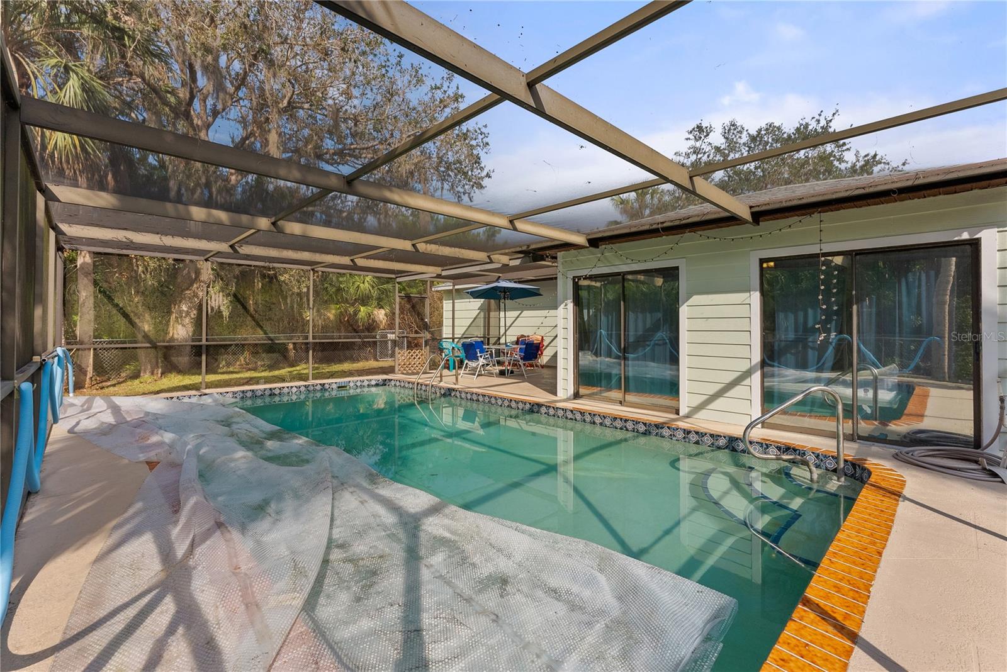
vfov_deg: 76.6
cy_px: 336
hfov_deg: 99.6
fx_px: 425
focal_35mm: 15
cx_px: 504
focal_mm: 15.2
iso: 640
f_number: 9
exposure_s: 1/500
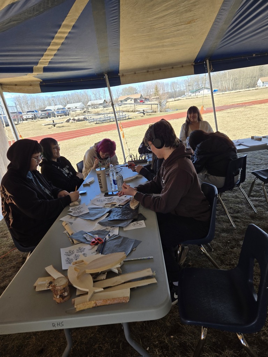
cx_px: 134
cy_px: 178
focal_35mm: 23
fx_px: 237
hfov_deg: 58.9
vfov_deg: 73.9
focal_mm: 5.4
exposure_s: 1/392
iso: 25
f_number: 1.8
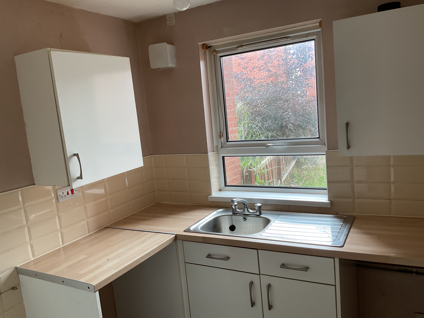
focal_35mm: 29
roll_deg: +5.6
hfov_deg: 61.7
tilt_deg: -8.1
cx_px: 212
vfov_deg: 48.2
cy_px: 159
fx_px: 355
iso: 40
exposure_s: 1/60
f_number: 1.8
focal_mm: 3
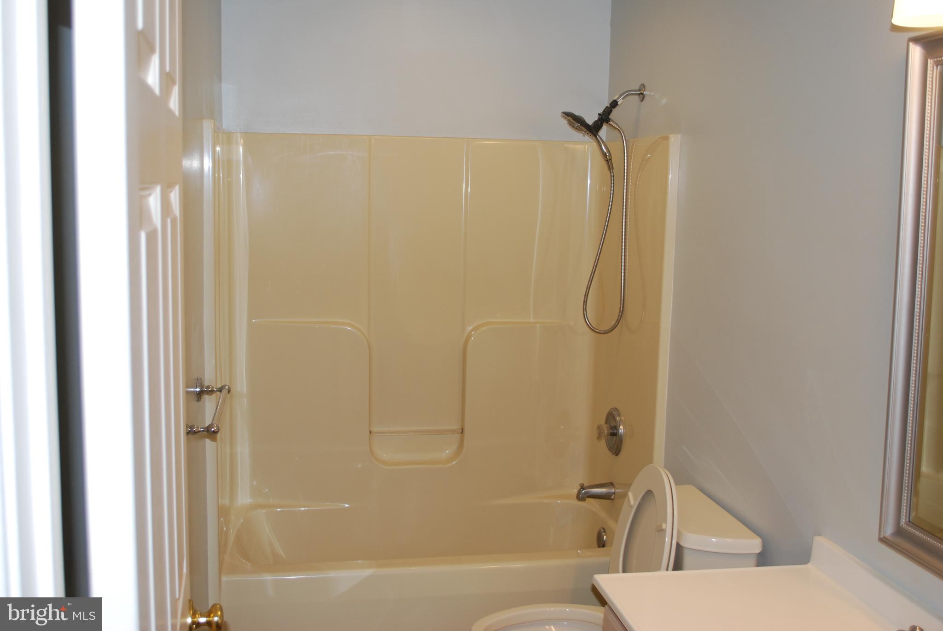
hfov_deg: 53.1
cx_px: 472
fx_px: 944
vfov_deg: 37.0
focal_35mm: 36
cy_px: 316
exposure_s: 1/60
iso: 200
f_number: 4.2
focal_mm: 24
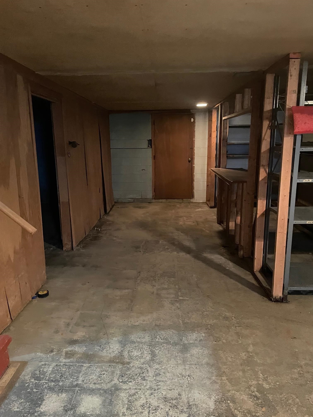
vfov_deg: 67.3
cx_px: 156
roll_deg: +1.3
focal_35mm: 26
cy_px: 208
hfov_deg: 53.1
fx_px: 313
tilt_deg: -9.9
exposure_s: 1/30
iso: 1000
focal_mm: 4.2
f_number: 1.6
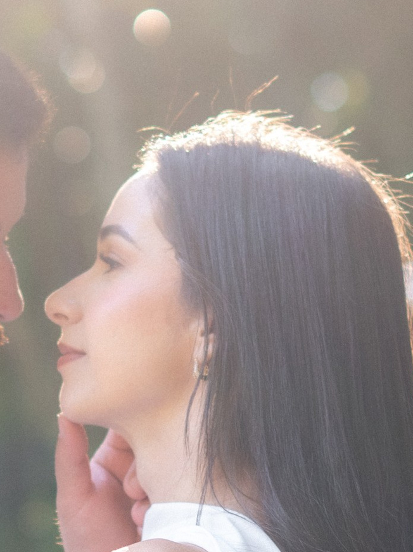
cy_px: 418
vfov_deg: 9.3
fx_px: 3374
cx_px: 33
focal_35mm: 212
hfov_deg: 7.0
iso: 320
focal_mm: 50
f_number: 2.2
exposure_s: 1/250
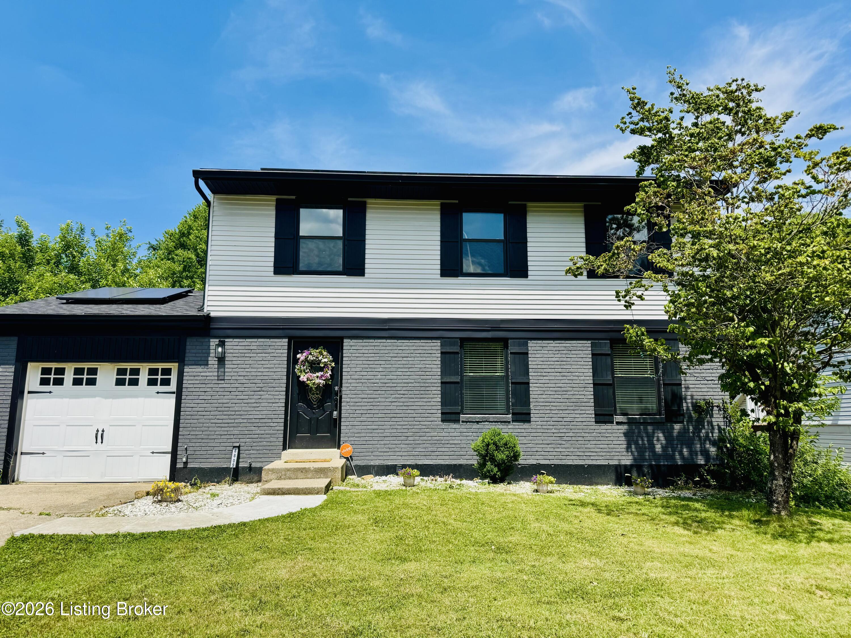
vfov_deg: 56.8
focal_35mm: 24
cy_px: 319
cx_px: 426
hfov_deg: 71.6
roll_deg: +0.3
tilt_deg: +9.6
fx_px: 590
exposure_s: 1/4310
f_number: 1.78
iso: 80
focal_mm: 6.76
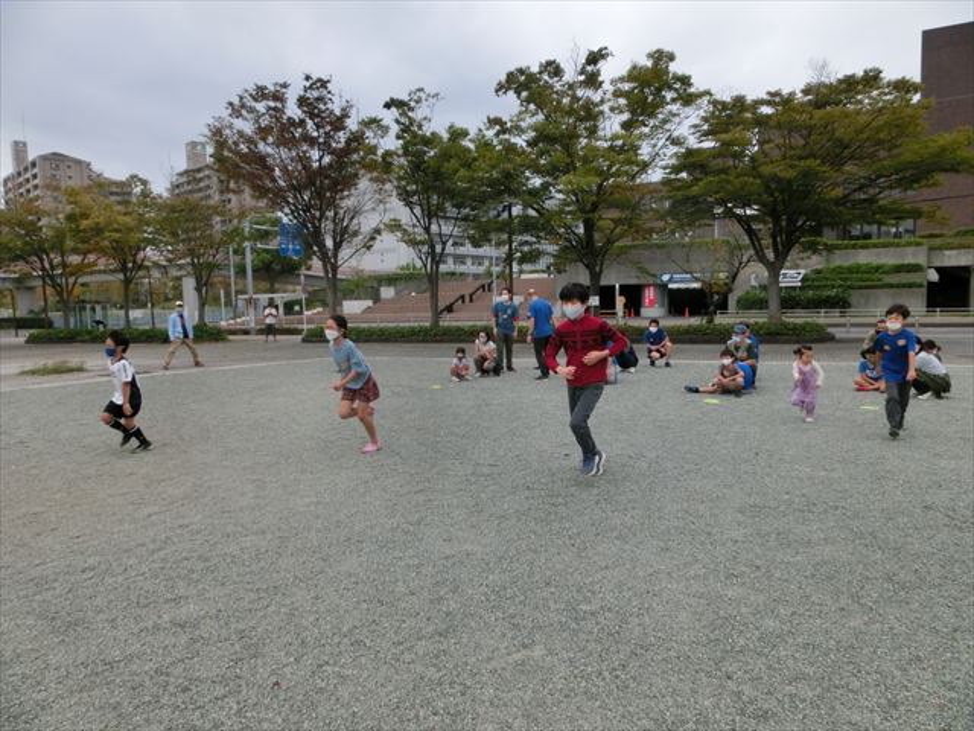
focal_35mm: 24
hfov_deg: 71.6
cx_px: 487
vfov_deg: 56.8
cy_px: 366
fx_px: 675
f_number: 3
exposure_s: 1/500
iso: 80
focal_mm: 4.24
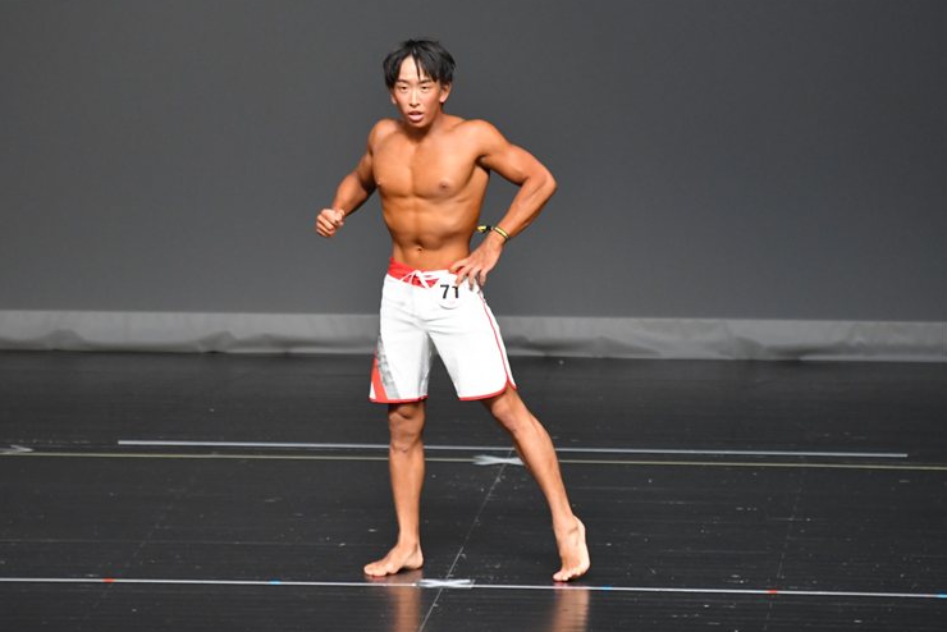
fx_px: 9500
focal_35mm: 361
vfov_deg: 3.8
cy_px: 321
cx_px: 454
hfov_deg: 5.7
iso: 3200
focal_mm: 230
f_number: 5.6
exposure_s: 1/400
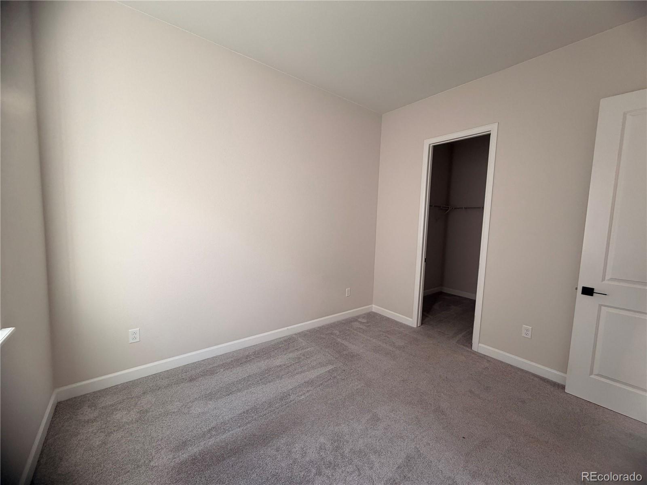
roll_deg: -1.1
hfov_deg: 102.1
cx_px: 324
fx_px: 262
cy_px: 242
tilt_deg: -4.5
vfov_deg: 85.7
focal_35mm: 14
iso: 160
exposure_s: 1/121
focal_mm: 2.22
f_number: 2.2
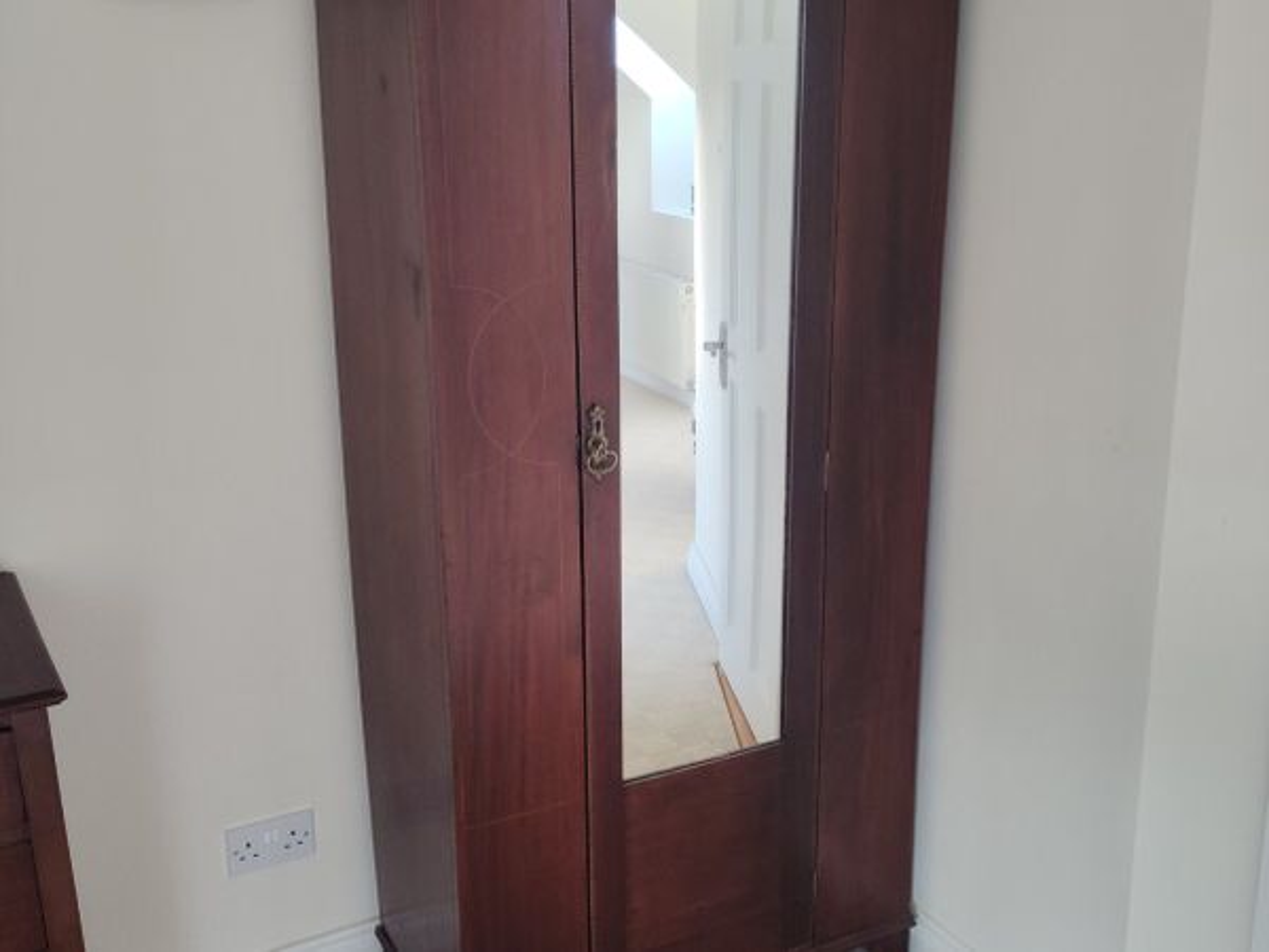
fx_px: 1026
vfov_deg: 49.7
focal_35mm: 28
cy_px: 476
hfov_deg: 63.4
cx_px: 634
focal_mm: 4.22
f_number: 1.8
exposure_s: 1/50
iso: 720
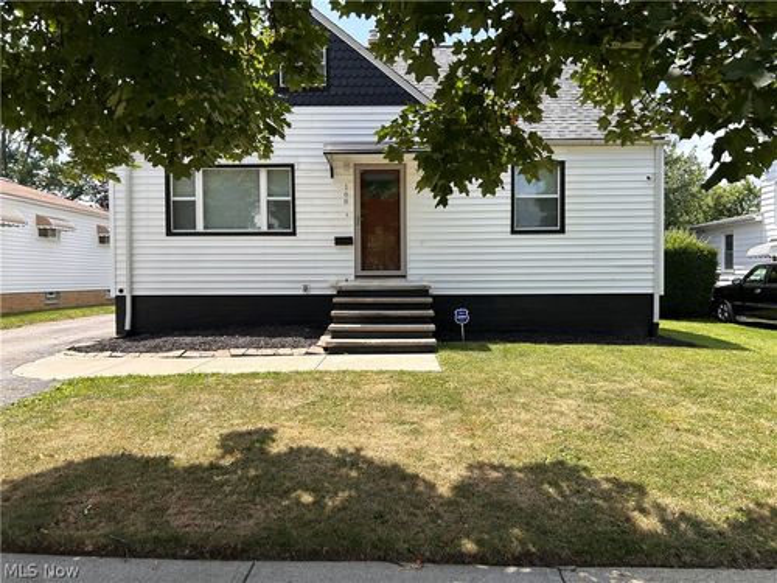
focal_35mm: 26
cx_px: 388
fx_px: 584
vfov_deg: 53.1
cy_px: 292
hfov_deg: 67.3
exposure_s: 1/1934
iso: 50
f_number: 1.5
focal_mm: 5.7
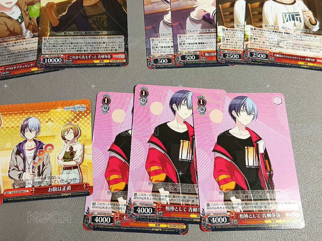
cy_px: 86
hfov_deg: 44.8
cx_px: 151
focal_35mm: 42
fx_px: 391
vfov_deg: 34.1
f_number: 1.75
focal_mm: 5.24
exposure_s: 1/60
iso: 800
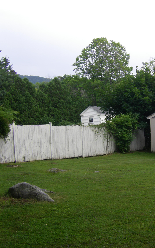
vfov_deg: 37.5
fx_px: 365
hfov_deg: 23.6
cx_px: 123
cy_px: 124
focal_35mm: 54
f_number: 3.5
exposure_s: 1/80
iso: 64
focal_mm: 6.3
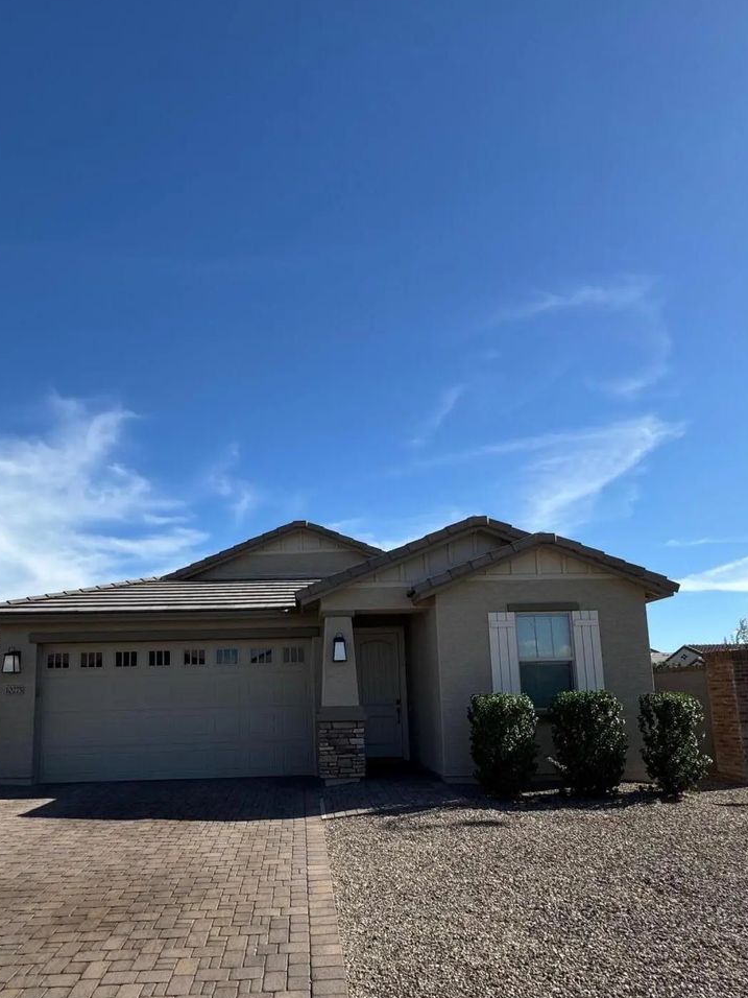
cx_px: 318
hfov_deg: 65.6
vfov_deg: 80.3
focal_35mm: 20
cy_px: 622
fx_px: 576
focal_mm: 2.22
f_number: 2.2
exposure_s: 1/1236
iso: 40
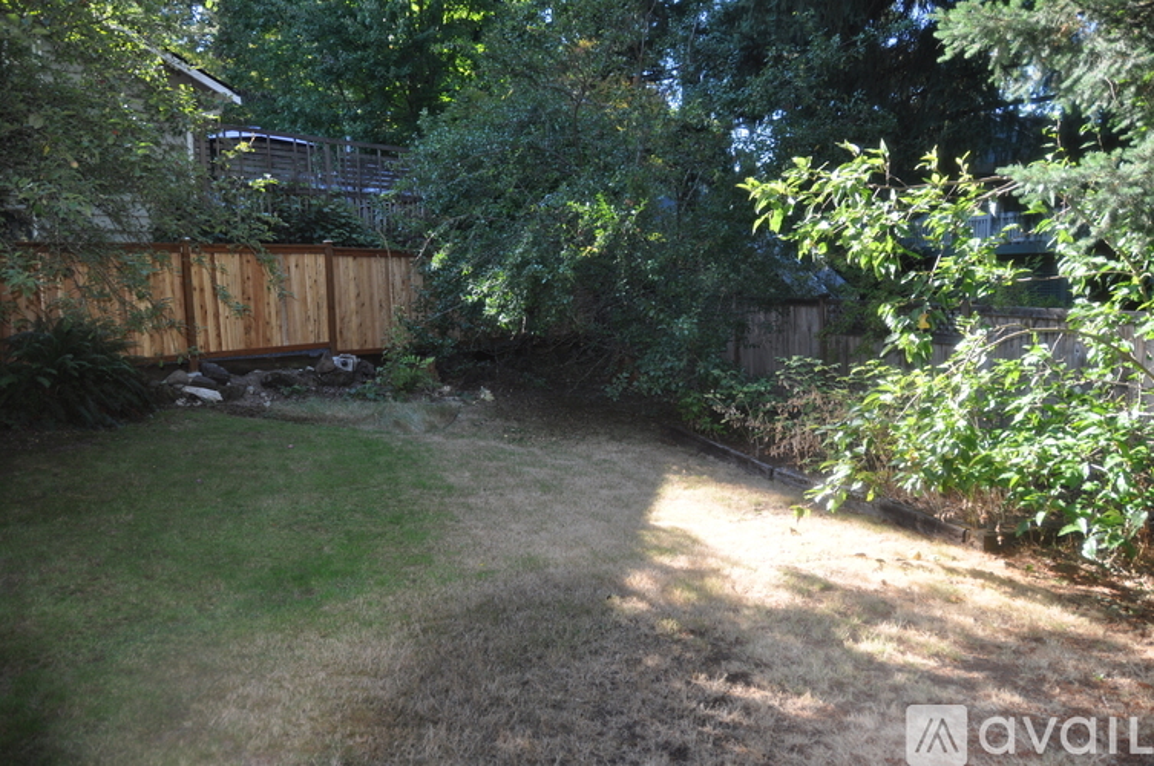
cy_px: 383
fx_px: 864
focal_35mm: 27
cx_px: 577
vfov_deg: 47.8
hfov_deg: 67.4
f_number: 3.5
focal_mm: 18
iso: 200
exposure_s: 1/200
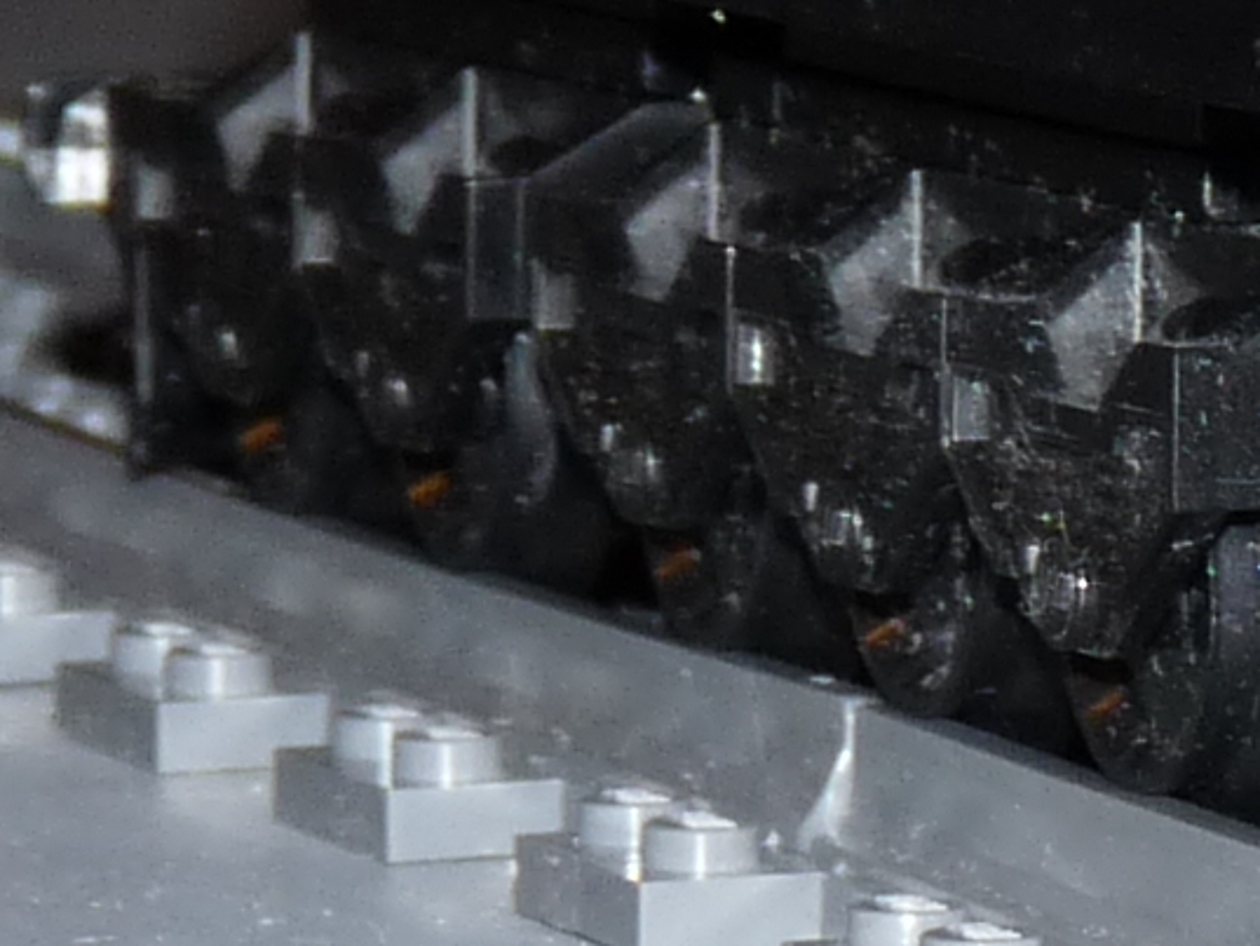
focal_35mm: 333
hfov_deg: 5.6
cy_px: -223
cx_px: 3459
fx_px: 12124
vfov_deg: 4.5
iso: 100
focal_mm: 8.7
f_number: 3.2
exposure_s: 1/30
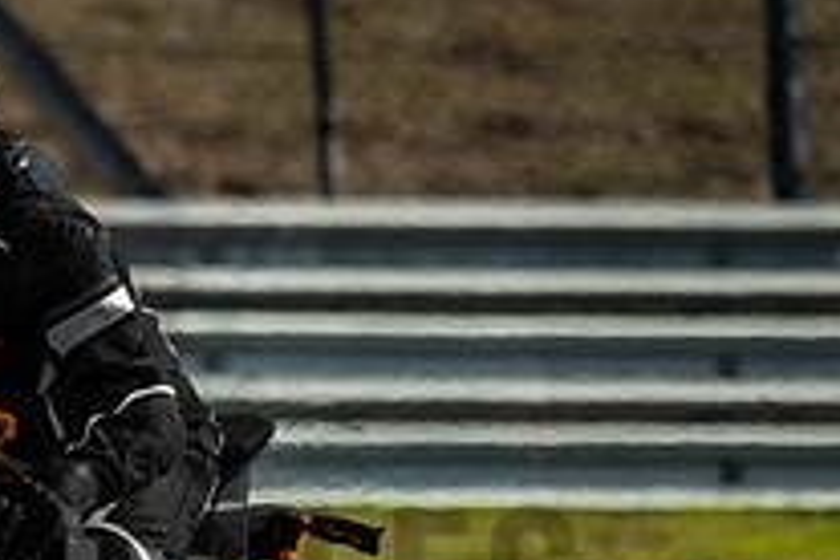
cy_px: 623
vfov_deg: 0.8
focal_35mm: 1681
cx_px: -280
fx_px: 39220
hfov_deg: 1.2
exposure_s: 1/1000
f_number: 5.6
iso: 500
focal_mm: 400
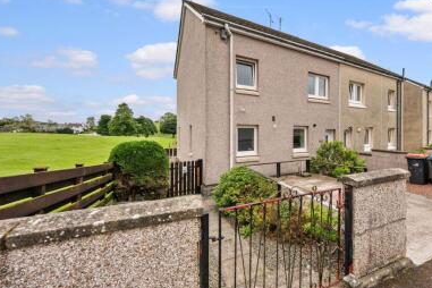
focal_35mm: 15
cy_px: 139
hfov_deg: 99.0
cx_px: 261
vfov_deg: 77.3
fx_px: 180
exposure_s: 1/160
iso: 640
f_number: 6.3
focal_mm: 12
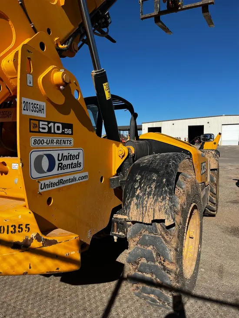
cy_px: 159
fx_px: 239
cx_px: 120
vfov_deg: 67.3
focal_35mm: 26
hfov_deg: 53.1
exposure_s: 1/4651
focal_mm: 5.1
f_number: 1.6
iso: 50
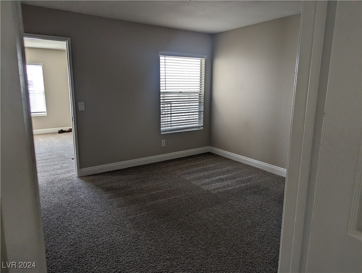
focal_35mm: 24
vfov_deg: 56.9
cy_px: 136
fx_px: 251
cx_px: 181
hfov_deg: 71.5
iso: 50
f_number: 1.85
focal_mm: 6.81
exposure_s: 1/201
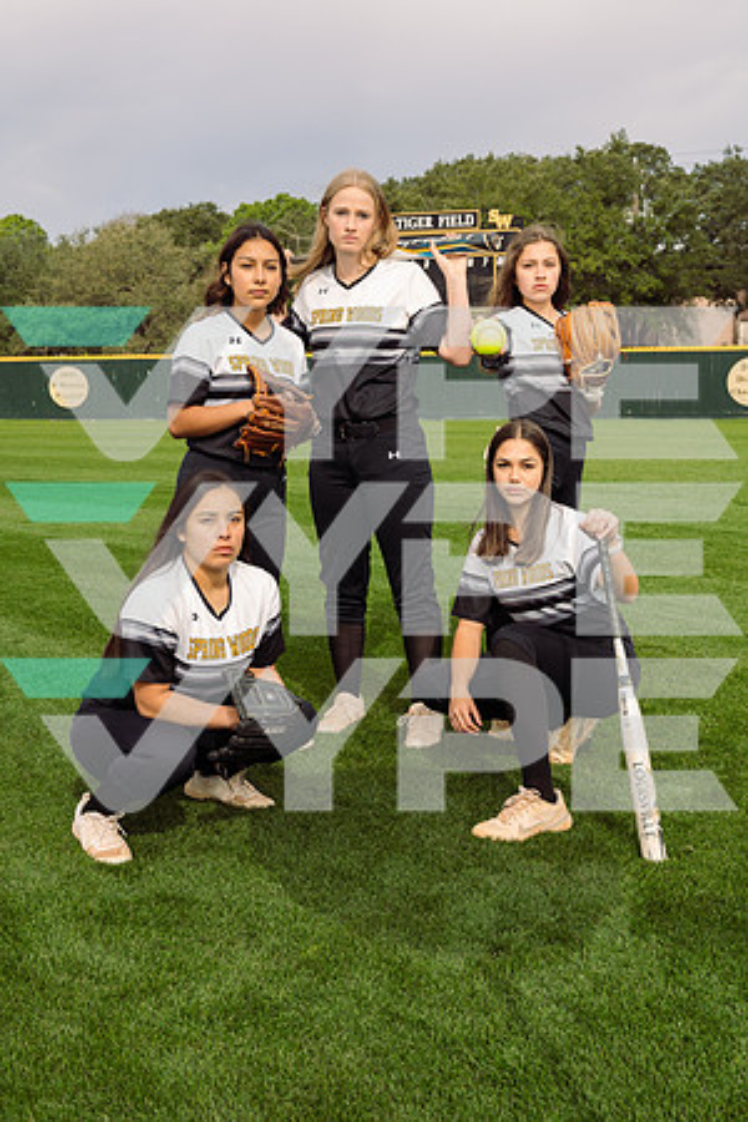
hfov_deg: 31.9
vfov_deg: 46.4
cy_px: 561
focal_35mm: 42
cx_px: 374
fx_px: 1309
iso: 200
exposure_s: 1/200
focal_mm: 42
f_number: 8
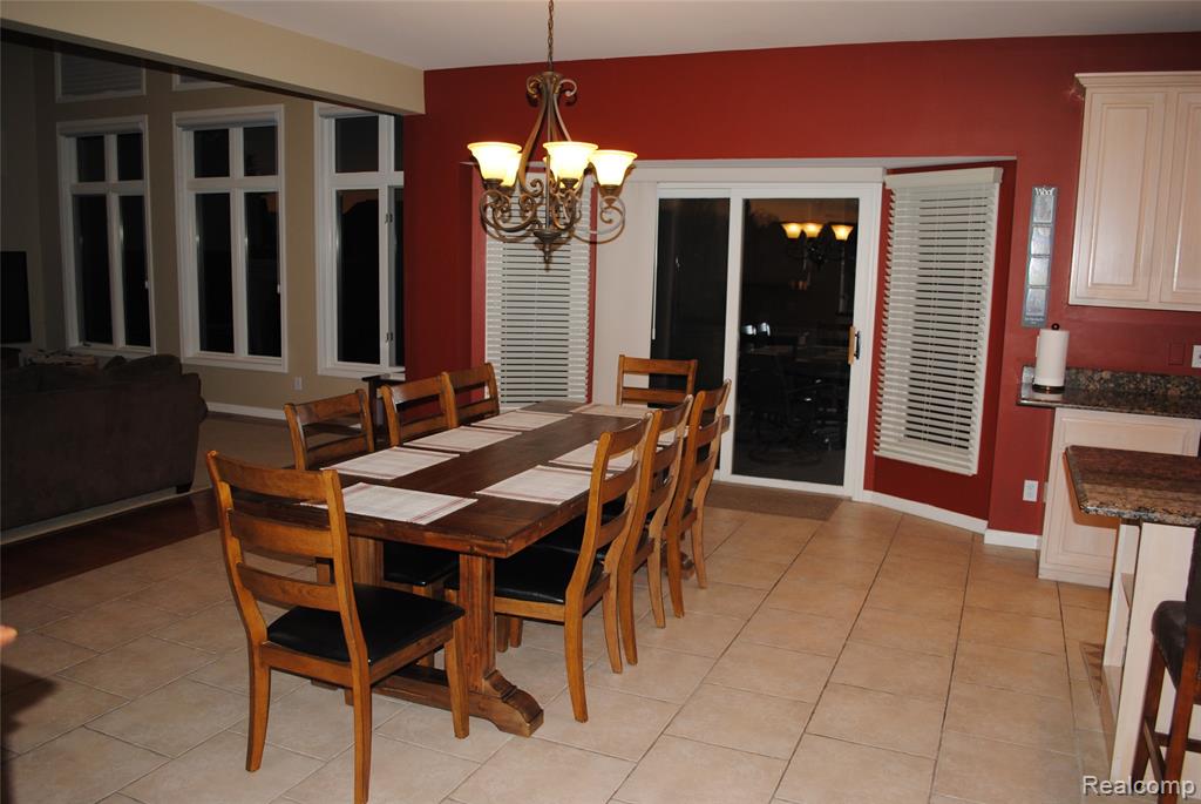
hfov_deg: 67.3
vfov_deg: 48.0
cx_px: 600
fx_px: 902
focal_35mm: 27
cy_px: 402
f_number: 3.5
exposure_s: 1/60
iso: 200
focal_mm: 18
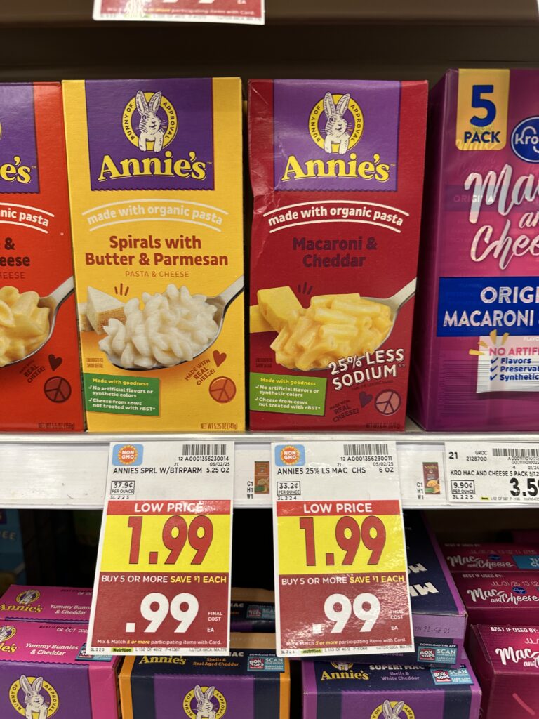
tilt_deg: -11.6
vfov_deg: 71.6
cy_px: 360
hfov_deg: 56.8
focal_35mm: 24
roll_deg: -1.2
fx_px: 498
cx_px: 270
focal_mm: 6.86
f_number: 1.78
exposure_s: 1/62
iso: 125
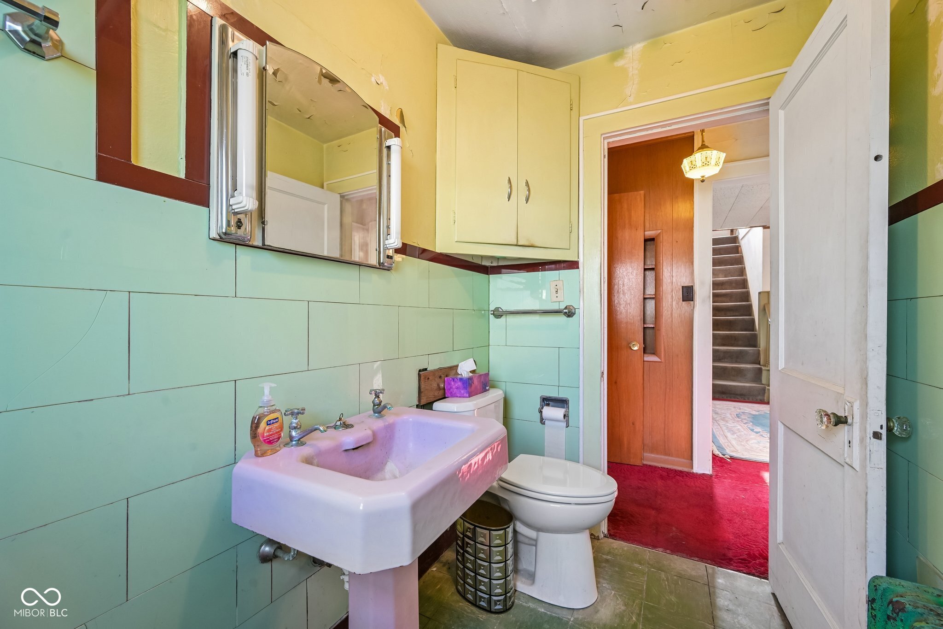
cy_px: 314
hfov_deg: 104.3
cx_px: 472
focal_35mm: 14
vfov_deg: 81.2
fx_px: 367
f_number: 8
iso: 400
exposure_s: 1/13
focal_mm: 14
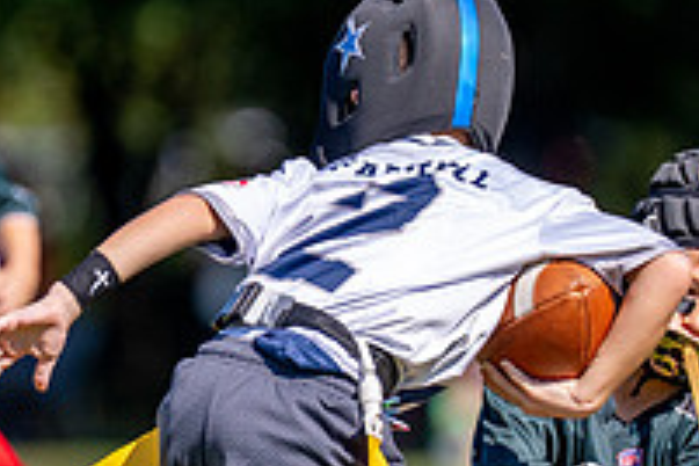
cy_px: 370
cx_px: 384
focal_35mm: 748
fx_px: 14523
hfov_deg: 2.8
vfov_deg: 1.8
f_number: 2.8
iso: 250
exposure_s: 1/5000
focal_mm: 200
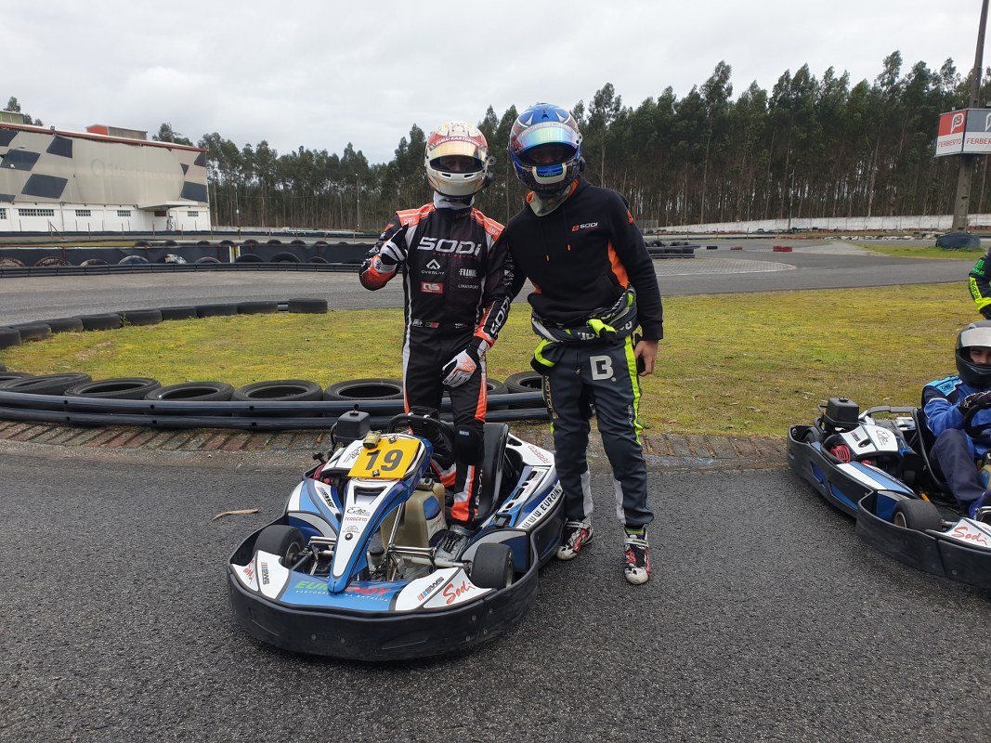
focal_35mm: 26
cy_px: 372
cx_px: 496
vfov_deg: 53.1
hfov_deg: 67.3
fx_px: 744
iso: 50
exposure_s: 1/749
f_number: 2.4
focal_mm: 4.3
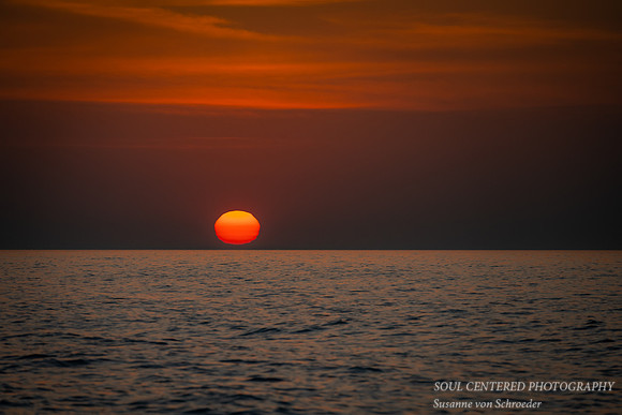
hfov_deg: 7.9
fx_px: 4522
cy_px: 217
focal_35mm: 262
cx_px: 296
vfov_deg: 5.3
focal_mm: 249
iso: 200
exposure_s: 1/100
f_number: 8
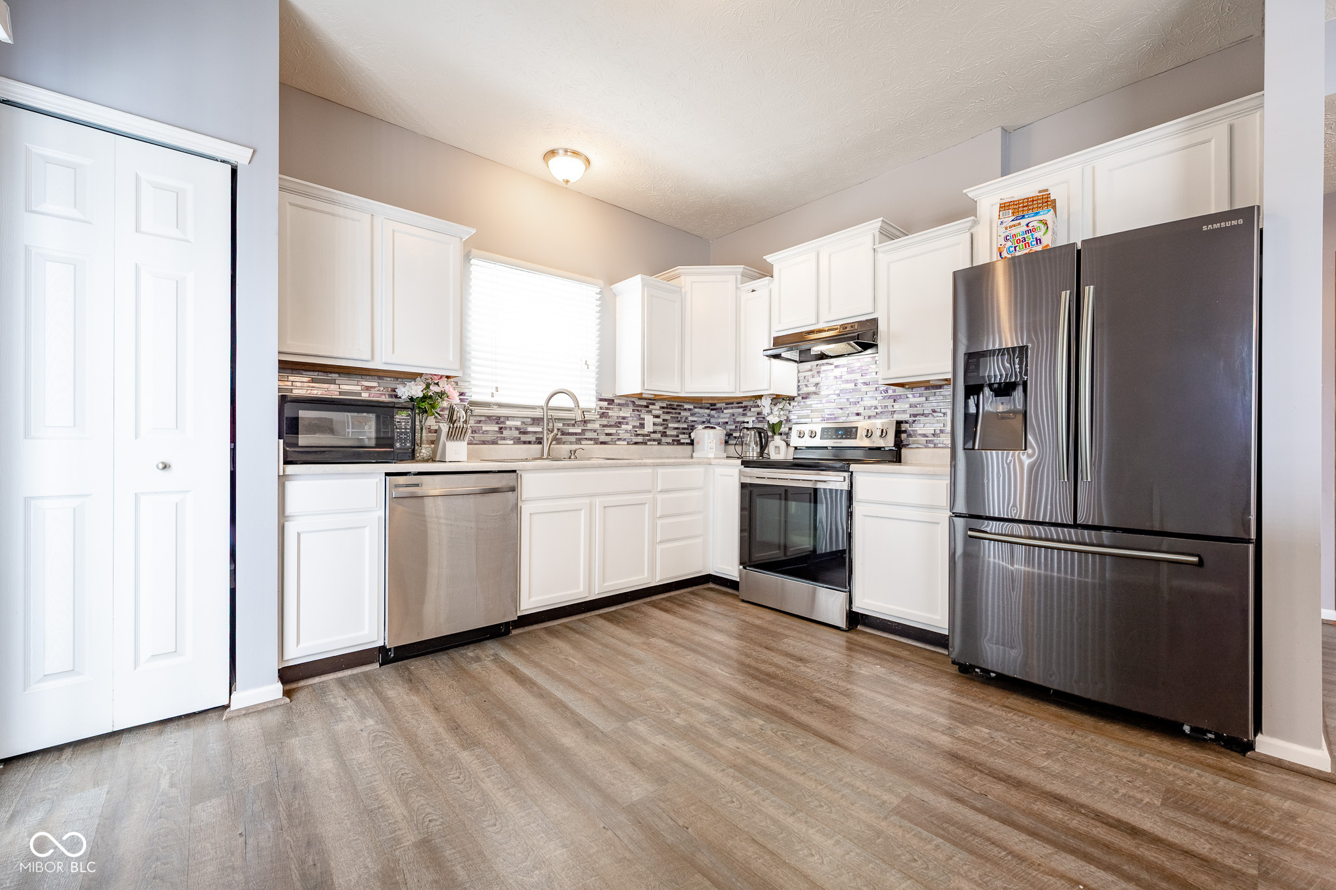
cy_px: 445
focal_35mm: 14
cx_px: 668
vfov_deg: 81.2
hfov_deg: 104.3
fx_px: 519
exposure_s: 1/15
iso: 200
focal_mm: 14
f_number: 5
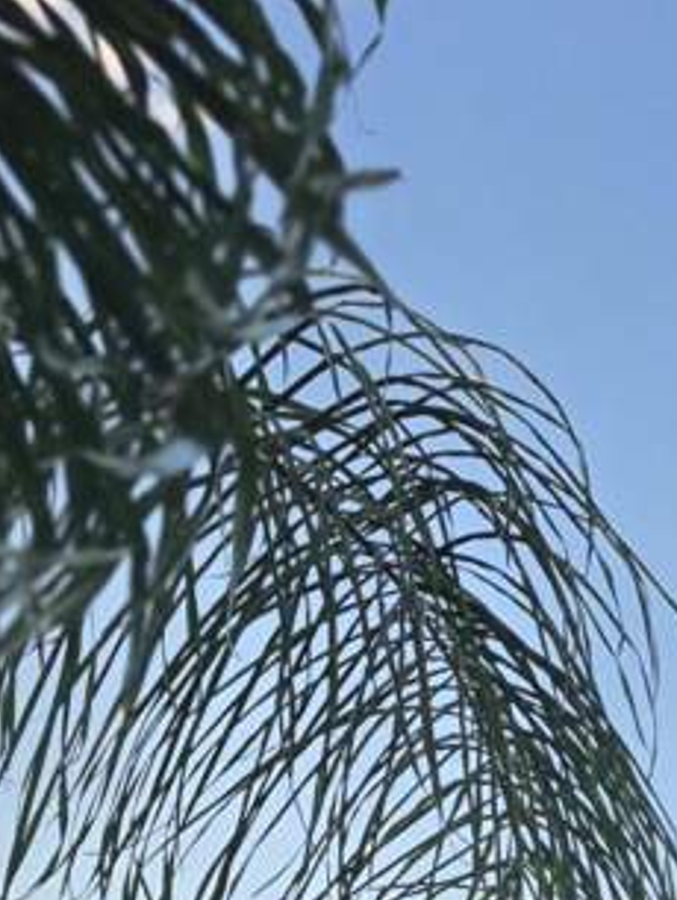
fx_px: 2083
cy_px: 1282
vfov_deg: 21.2
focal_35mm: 80
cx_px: 742
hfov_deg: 17.8
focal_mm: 6.5
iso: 64
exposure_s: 1/2222
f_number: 1.4
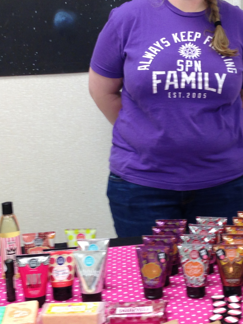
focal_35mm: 73
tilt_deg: -11.5
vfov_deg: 26.6
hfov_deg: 20.0
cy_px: 124
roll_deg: -0.2
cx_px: 180
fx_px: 683
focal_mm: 4.12
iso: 50
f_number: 2.4
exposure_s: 1/20
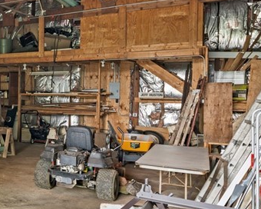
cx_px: -78
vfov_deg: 33.4
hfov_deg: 31.7
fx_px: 348
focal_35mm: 45
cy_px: 95
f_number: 9
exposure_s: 1/2
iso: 250
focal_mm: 15
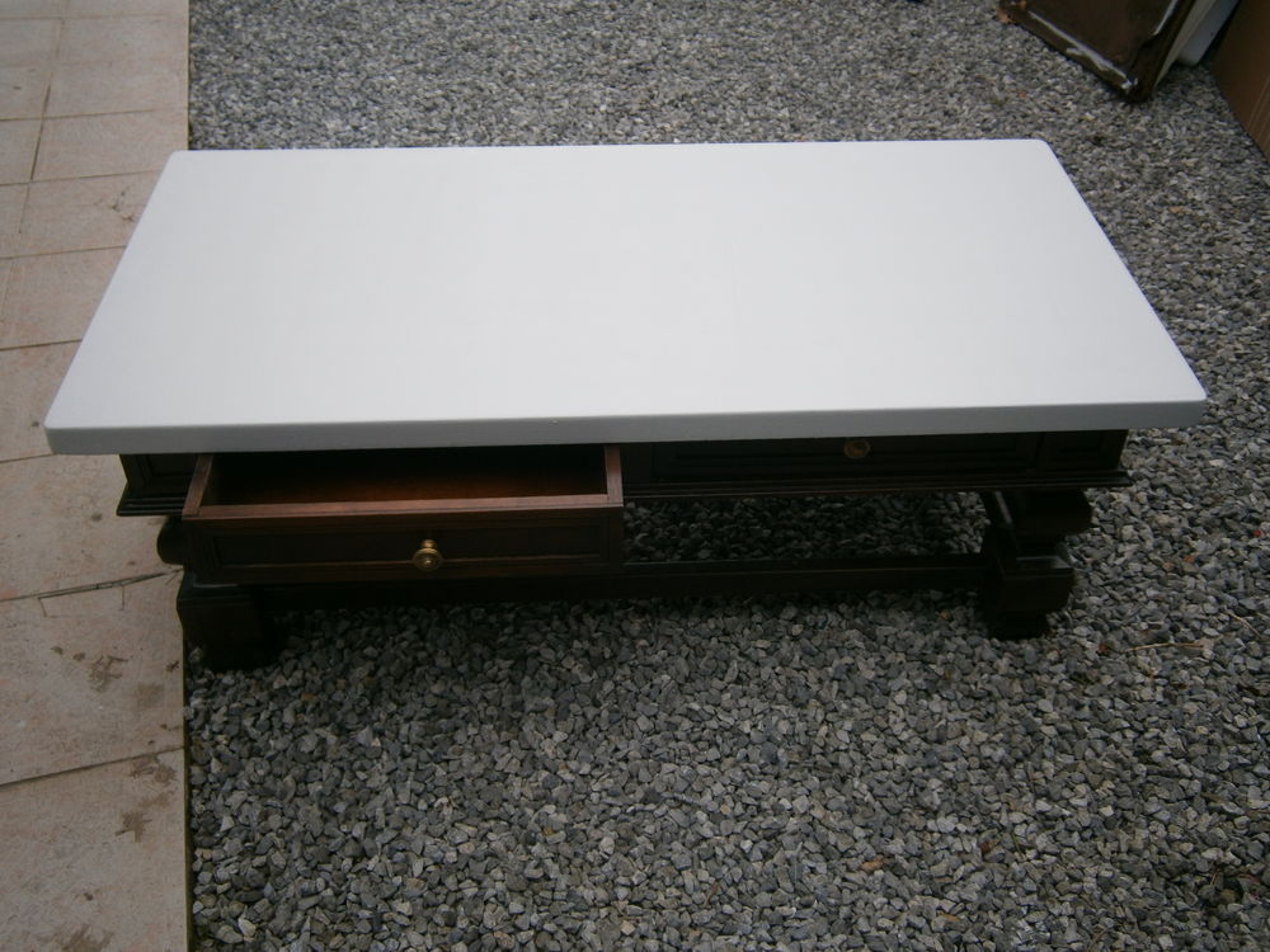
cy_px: 476
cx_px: 635
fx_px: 1321
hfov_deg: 51.4
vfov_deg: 39.7
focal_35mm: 36
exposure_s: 1/800
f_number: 3.1
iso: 80
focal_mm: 6.4
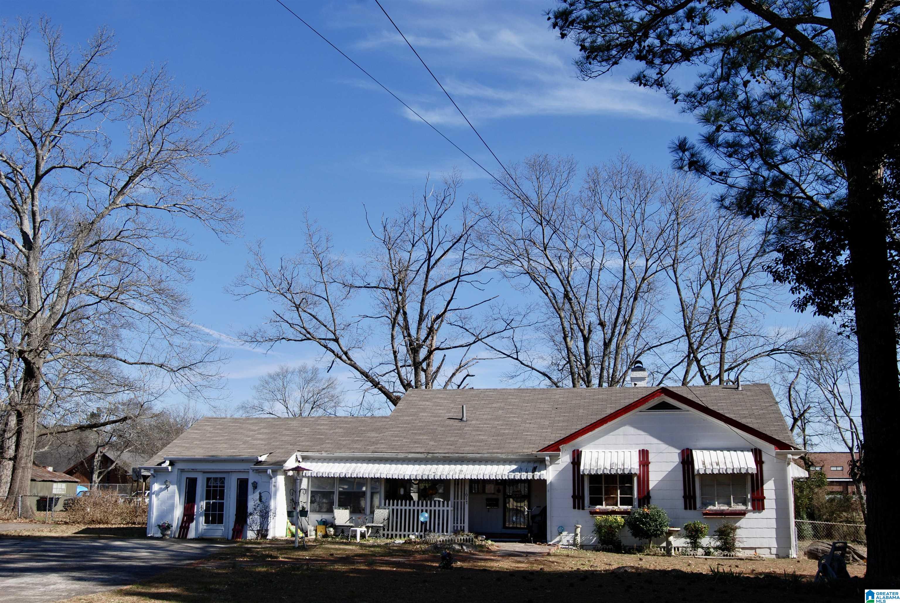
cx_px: 450
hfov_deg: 55.1
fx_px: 863
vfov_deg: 38.5
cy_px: 302
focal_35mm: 34
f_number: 8
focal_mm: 23
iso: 100
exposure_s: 1/250
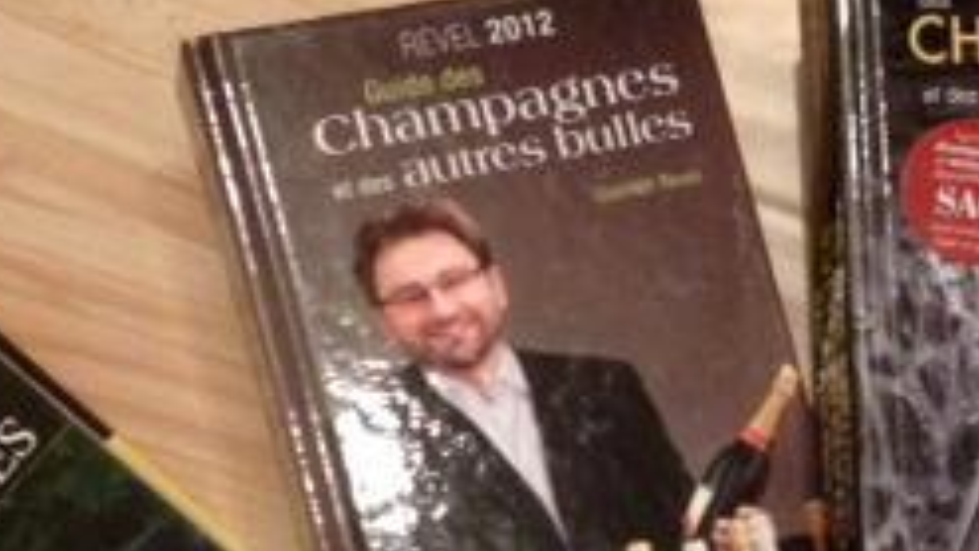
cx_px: 828
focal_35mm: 99
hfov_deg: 21.2
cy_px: 492
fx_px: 2570
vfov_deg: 12.2
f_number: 2.4
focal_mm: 4.28
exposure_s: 1/15
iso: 400
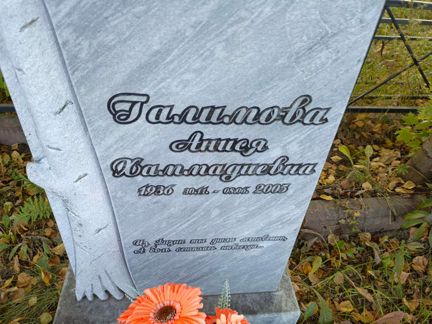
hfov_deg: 69.4
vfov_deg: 54.9
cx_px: 216
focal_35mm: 25
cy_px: 162
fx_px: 312
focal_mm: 4.76
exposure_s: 1/60
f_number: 1.69
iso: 182
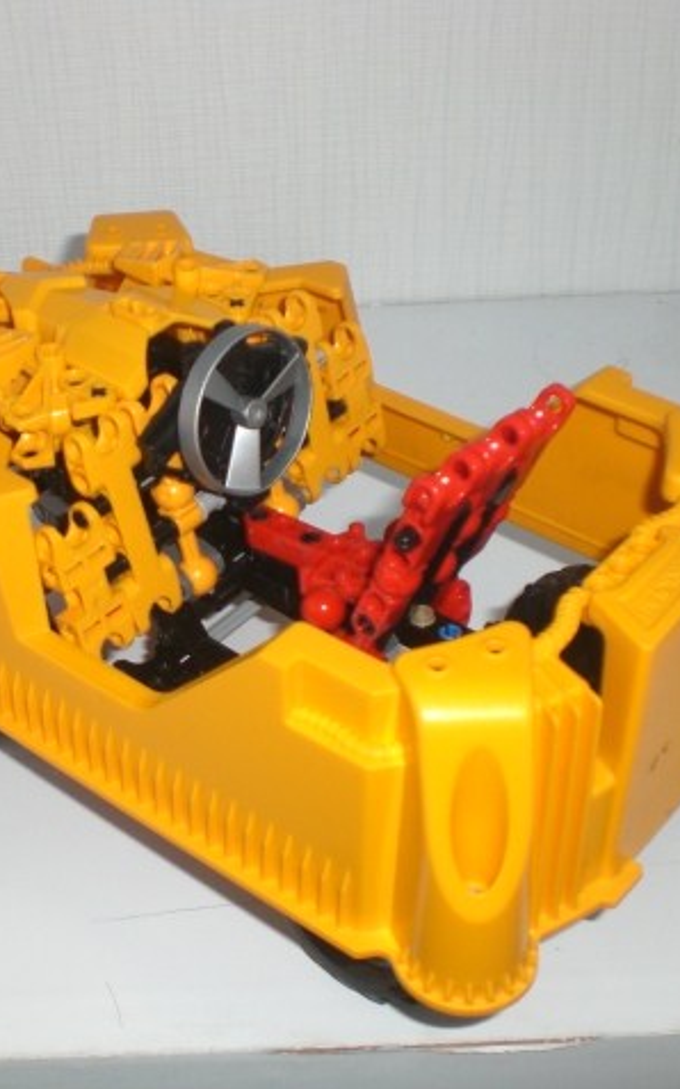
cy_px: 543
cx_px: 194
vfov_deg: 37.5
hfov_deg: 23.8
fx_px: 1602
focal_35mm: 54
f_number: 3.1
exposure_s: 1/60
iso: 100
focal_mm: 6.3
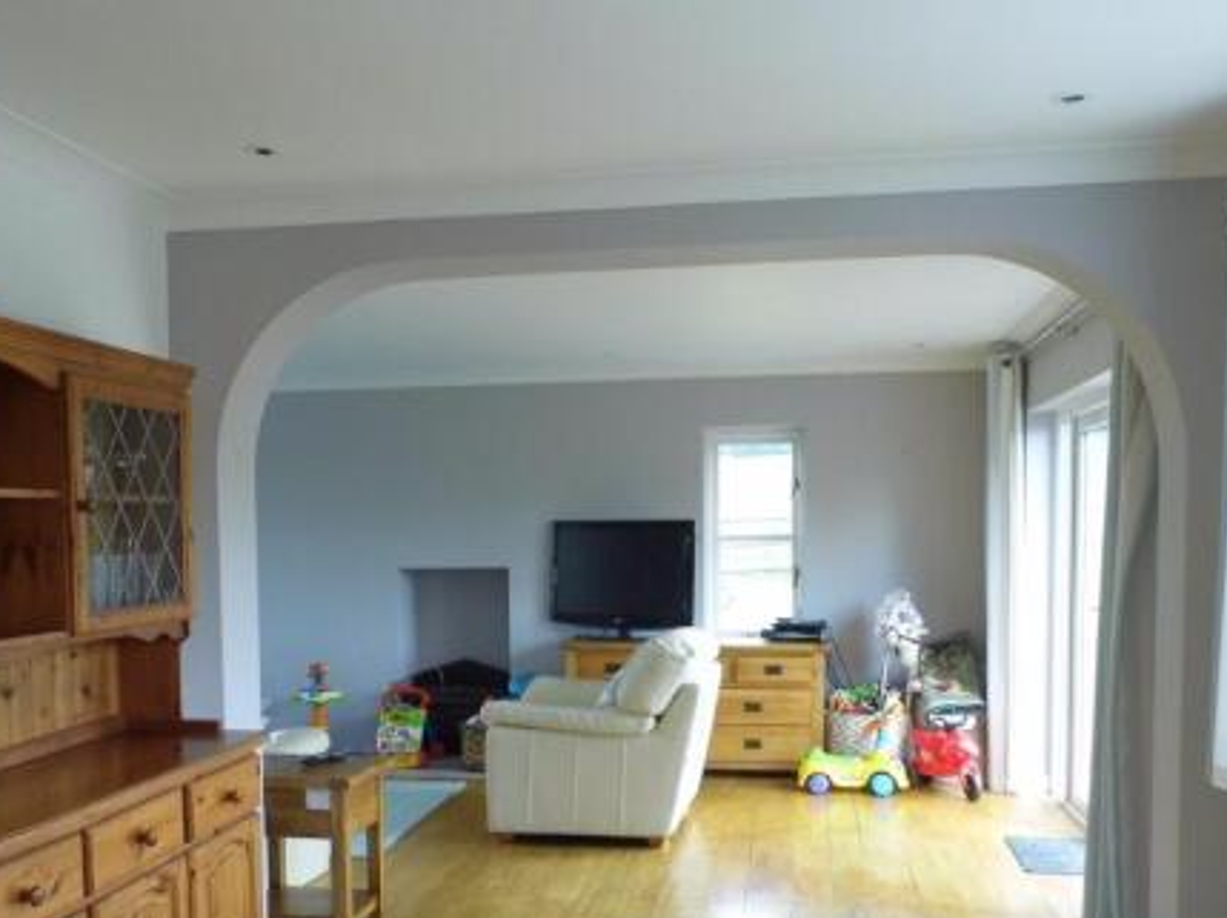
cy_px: 622
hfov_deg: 53.9
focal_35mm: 34
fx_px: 1204
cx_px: 568
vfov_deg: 41.1
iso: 100
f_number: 3.1
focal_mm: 4.5
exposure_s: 1/60
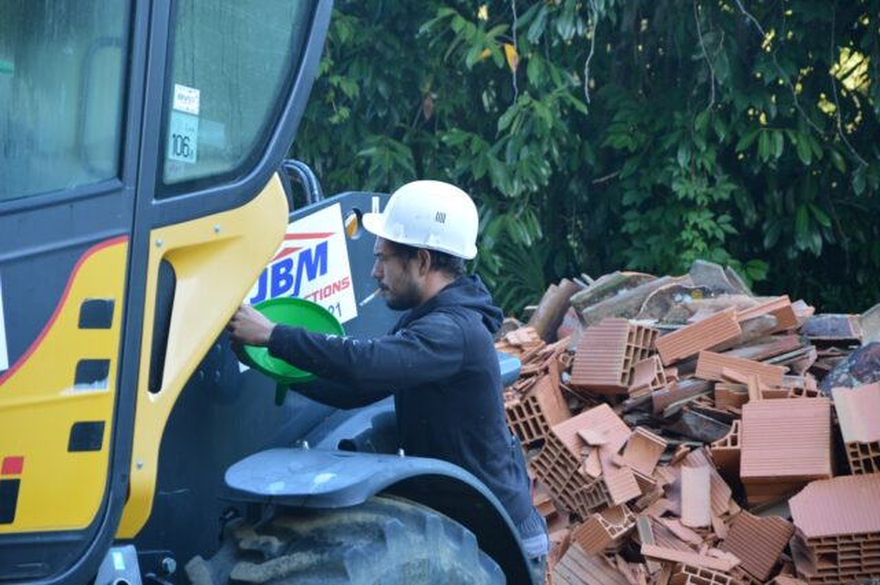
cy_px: 292
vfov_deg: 8.7
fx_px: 3845
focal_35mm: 158
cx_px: 440
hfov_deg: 13.1
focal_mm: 105
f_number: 5.6
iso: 500
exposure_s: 1/60
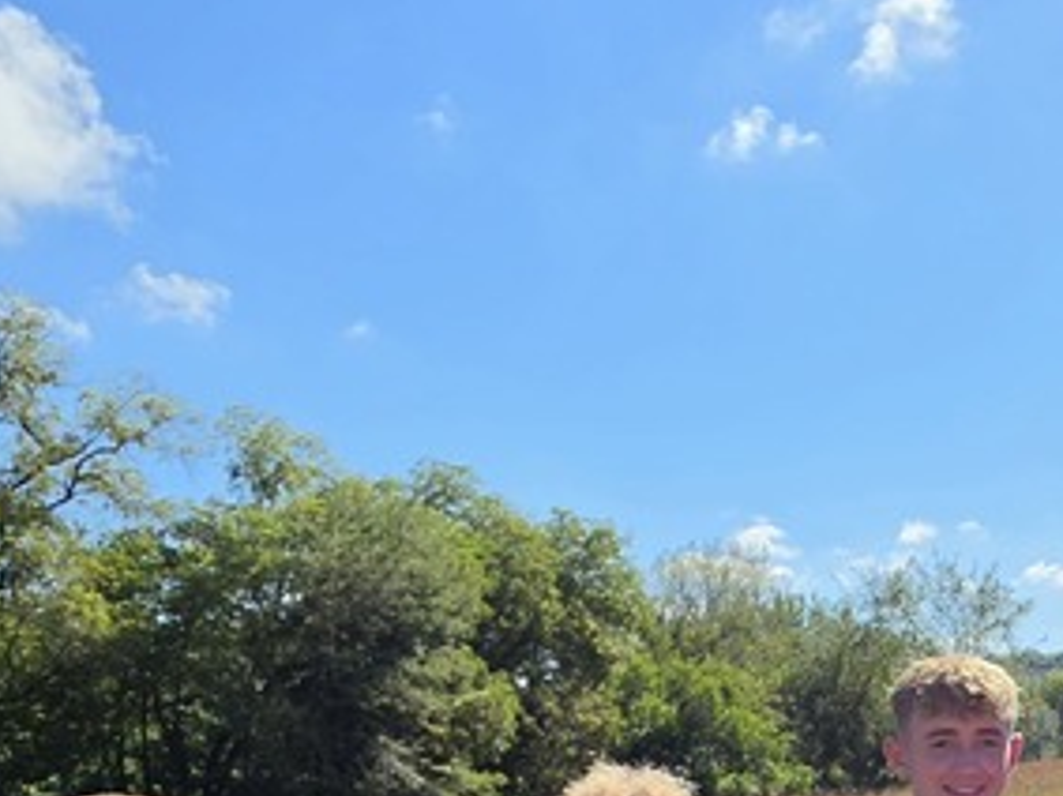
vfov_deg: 28.8
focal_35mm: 47
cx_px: 1104
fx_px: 1443
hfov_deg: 35.8
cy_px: 807
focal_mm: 2.2
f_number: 1.9
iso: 32
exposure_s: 1/2812
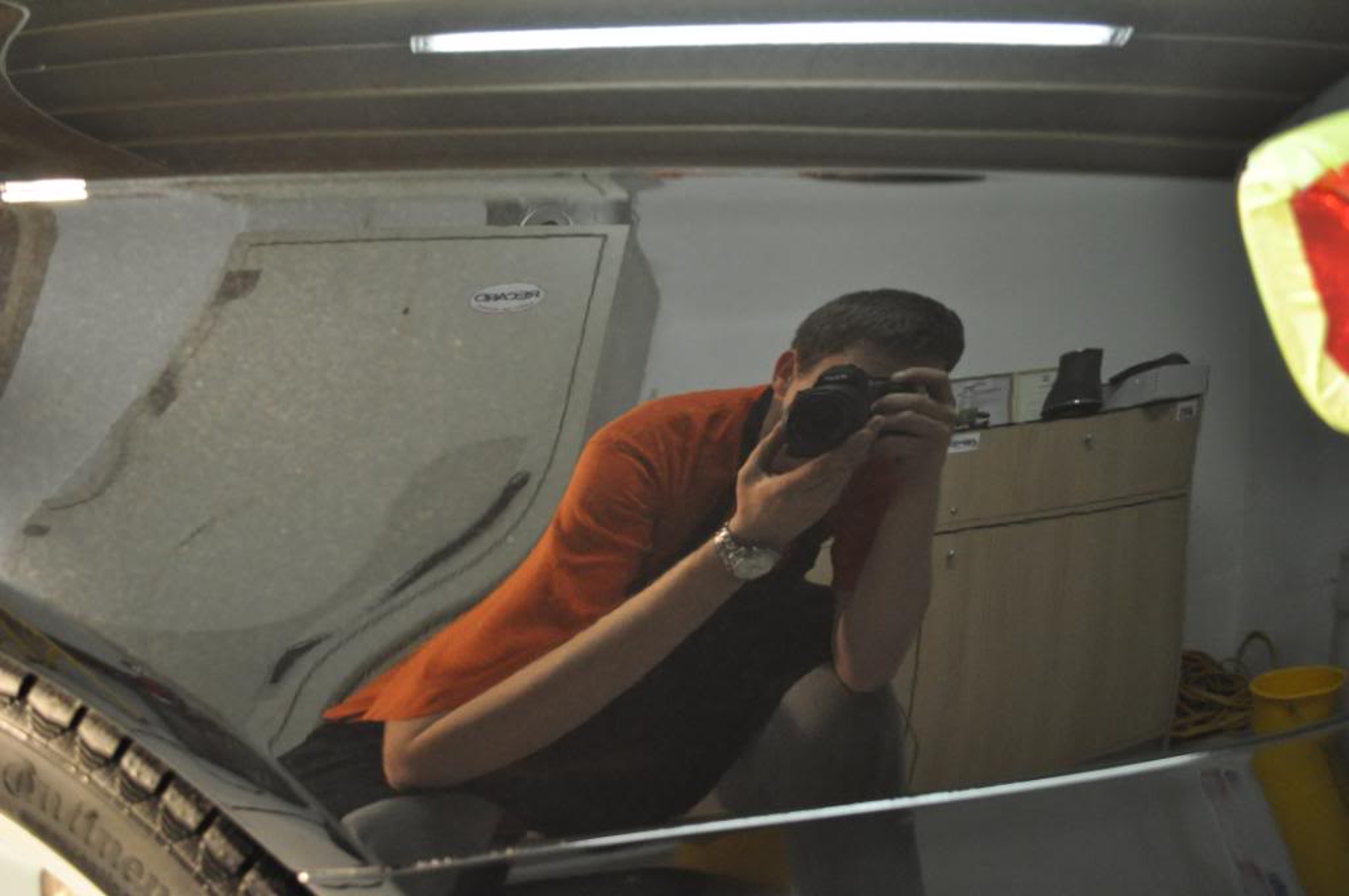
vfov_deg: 47.8
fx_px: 1010
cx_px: 674
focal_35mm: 27
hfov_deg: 67.4
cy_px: 448
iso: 1600
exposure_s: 1/25
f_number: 3.5
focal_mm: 18
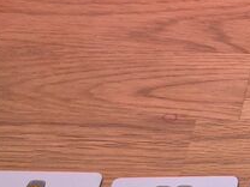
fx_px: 816
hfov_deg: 15.3
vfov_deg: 13.1
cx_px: 435
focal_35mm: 113
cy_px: 139
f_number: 1.8
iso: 500
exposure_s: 1/100
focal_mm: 5.4
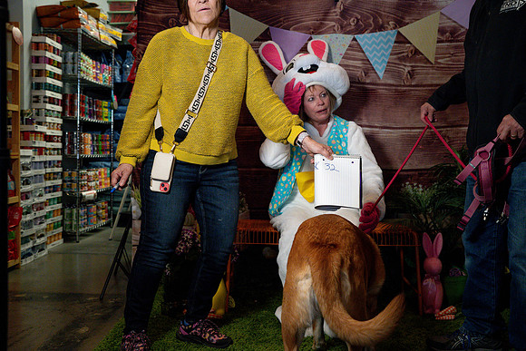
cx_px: 263
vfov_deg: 37.9
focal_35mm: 35
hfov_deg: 54.4
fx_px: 511
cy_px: 176
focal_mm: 35
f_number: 4.5
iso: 8000
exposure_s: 1/500
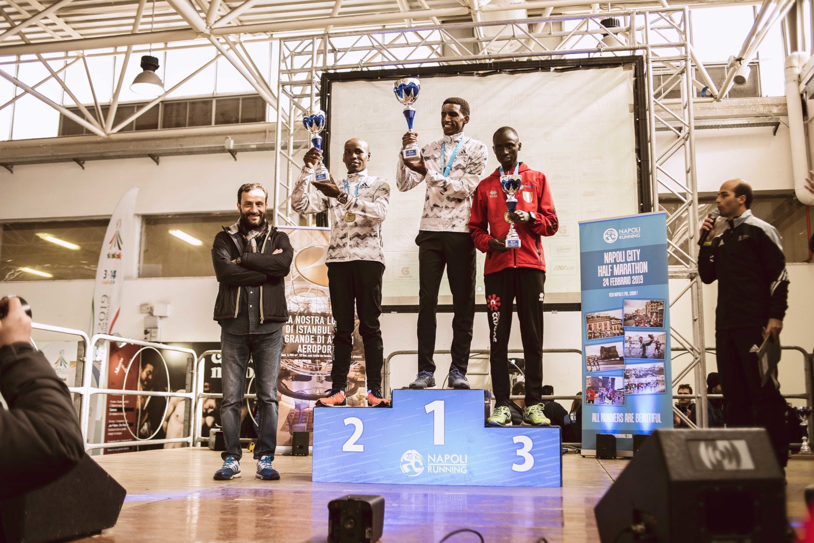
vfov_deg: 37.9
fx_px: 792
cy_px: 272
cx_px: 407
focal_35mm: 35
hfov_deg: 54.4
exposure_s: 1/250
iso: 800
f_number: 2.8
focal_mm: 35
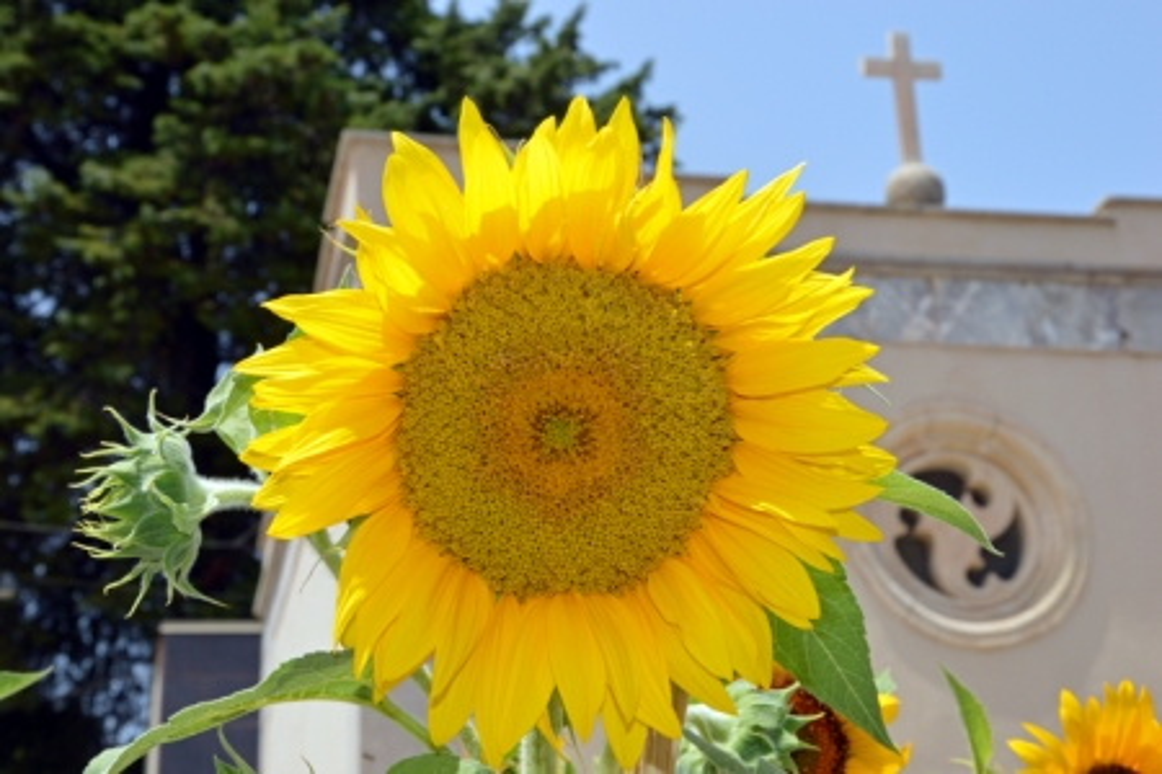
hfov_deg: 29.9
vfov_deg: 20.2
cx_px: 581
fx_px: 2179
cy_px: 387
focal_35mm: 68
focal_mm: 45
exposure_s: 1/125
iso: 200
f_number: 14
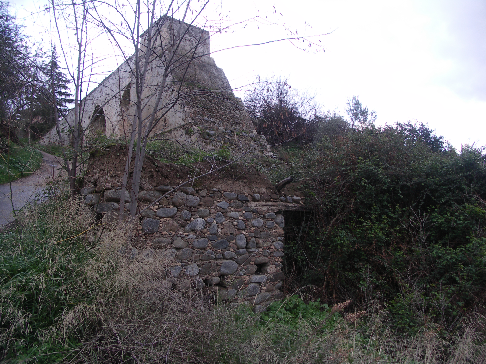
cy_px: 182
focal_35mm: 28
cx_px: 243
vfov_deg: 49.7
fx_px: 393
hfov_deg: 63.4
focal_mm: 7.2
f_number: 2.8
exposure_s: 1/50
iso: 100
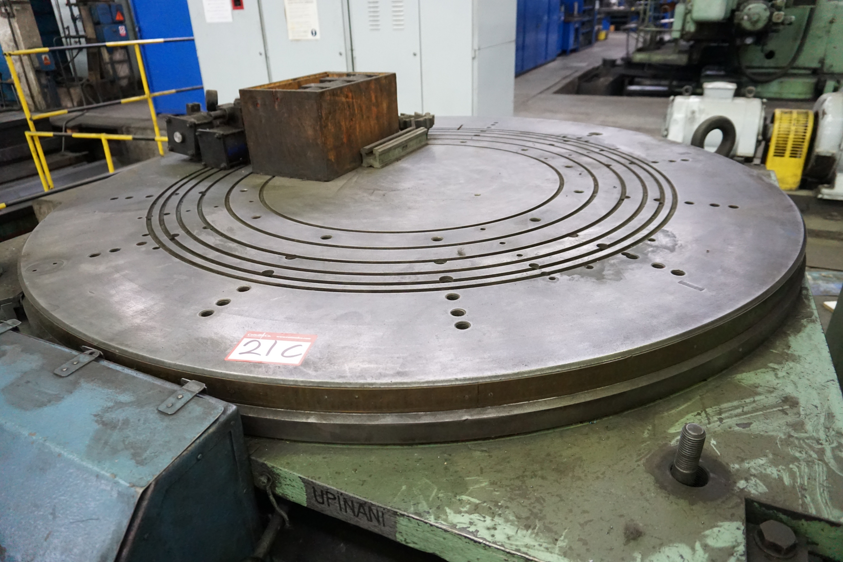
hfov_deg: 73.7
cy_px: 281
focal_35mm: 24
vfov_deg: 53.1
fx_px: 562
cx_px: 422
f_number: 3.5
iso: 3200
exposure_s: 1/80
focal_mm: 16
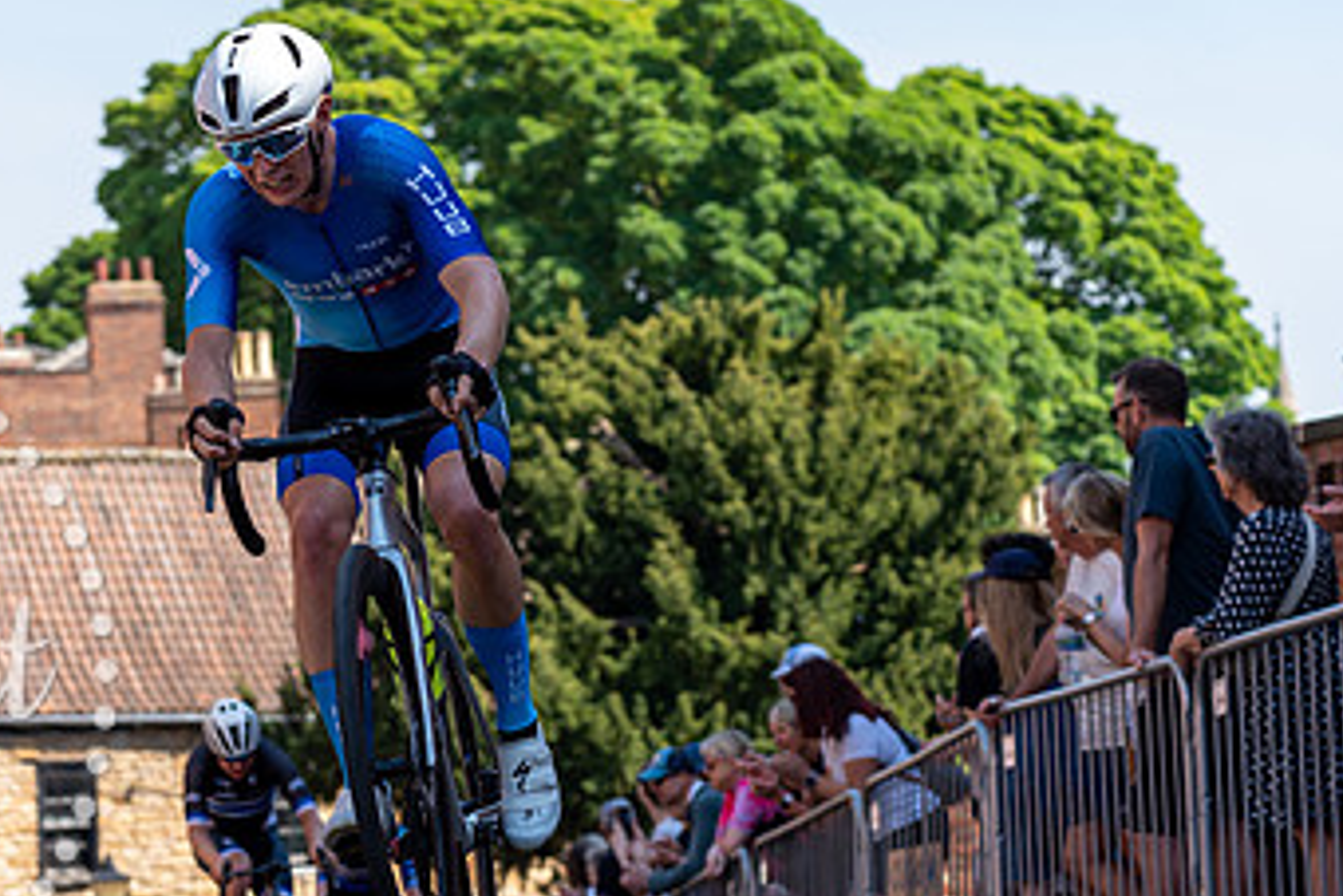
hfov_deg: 15.9
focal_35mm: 128
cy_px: 476
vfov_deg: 10.7
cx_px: 359
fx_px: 4777
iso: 160
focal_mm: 75
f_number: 4
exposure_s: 1/800
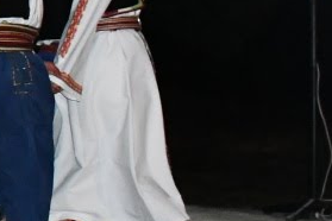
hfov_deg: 10.8
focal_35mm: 157
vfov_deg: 8.6
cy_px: -57
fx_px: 1448
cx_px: -501
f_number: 7.1
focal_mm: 18
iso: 3200
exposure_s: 1/60
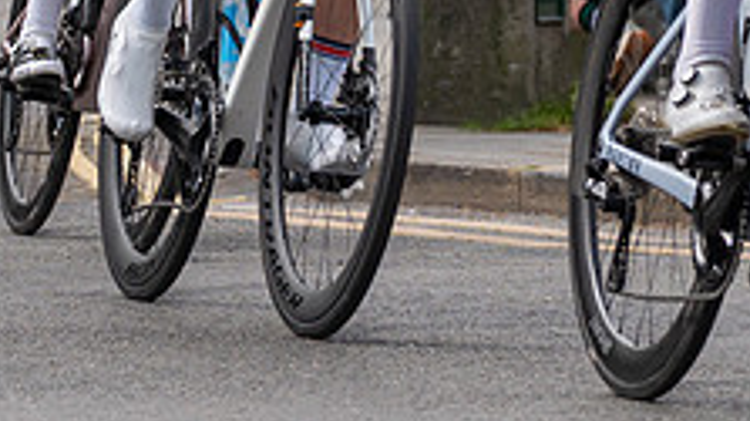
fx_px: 8286
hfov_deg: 5.2
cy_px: -482
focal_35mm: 417
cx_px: 505
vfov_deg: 2.9
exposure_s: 1/1000
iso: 200
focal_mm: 82
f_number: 4
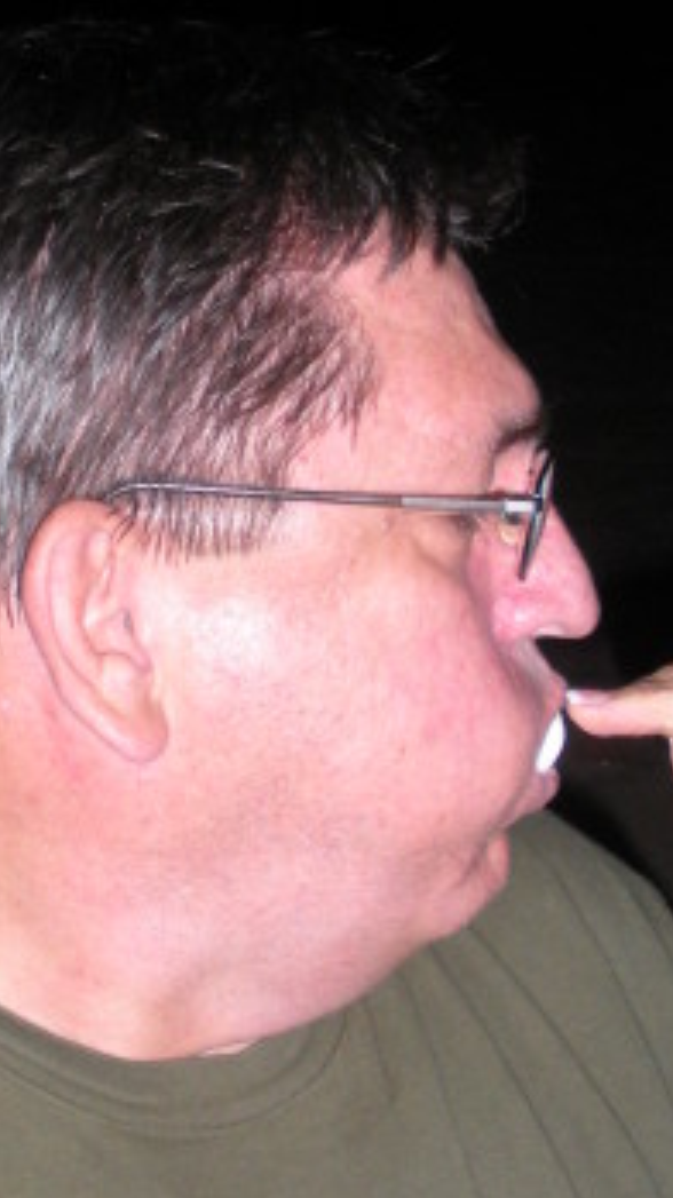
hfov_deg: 12.5
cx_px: 76
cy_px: 609
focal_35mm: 96
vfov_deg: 22.2
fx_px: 3049
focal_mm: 6.3
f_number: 3.5
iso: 134
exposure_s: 1/60
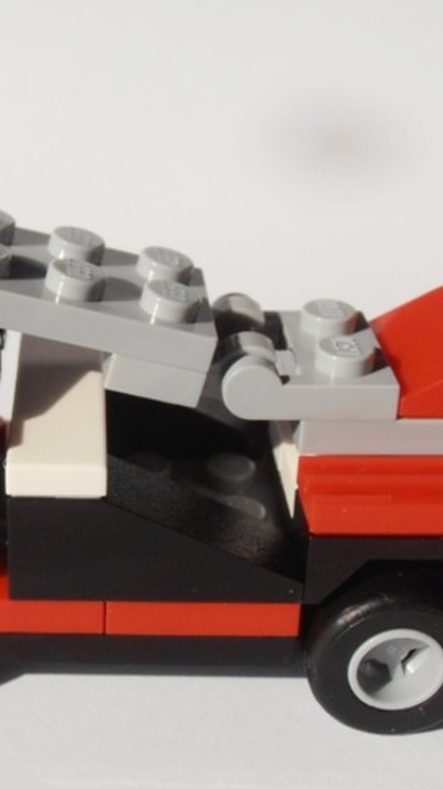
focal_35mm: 66
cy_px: 387
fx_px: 1380
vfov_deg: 31.9
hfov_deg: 18.0
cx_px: 42
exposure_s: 1/640
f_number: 3.9
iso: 80
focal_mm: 6.61
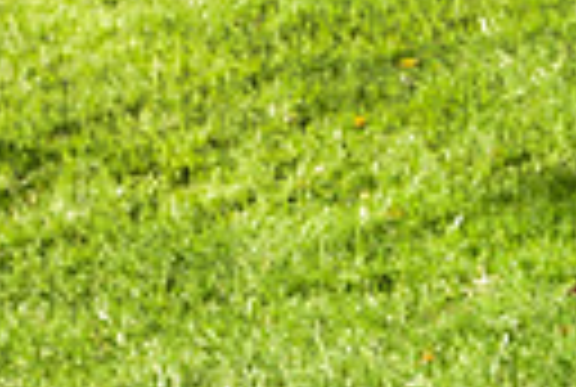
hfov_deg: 11.0
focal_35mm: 181
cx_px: 774
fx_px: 2903
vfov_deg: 7.5
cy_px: 614
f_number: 6.3
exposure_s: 1/160
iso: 200
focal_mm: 40
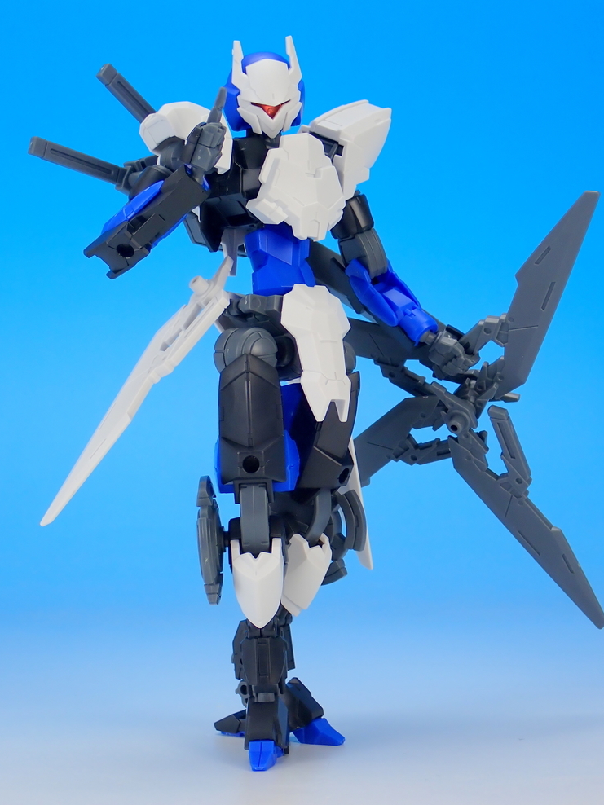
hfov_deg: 17.4
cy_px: 395
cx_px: 311
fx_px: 1978
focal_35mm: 85
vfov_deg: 23.0
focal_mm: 14.62
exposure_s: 1.3
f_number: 16
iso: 100
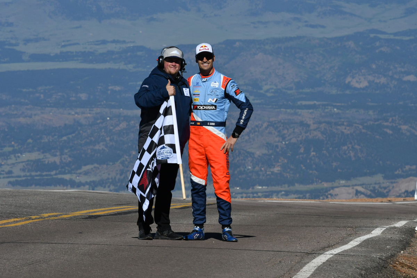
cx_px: 208
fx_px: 3475
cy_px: 139
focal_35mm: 300
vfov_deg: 4.6
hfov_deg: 6.9
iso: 400
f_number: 14
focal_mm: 200
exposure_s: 1/500
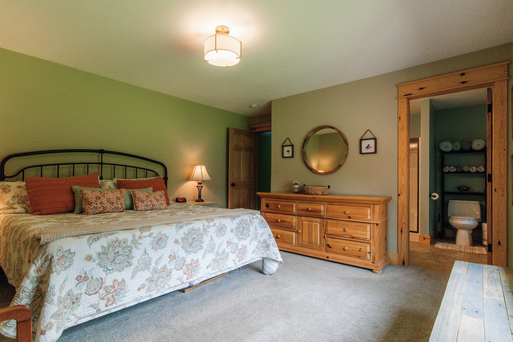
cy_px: 171
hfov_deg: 100.4
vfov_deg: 77.3
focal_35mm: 15
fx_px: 214
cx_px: 256
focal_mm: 15
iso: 3200
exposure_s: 1/100
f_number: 13
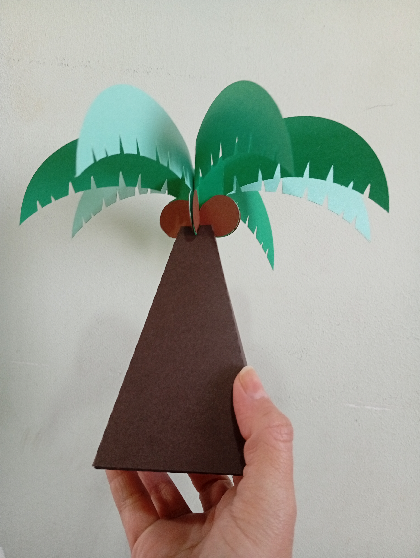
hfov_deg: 51.5
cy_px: 279
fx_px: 436
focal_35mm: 27
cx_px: 210
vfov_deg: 65.2
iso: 282
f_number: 1.8
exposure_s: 1/30
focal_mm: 3.98
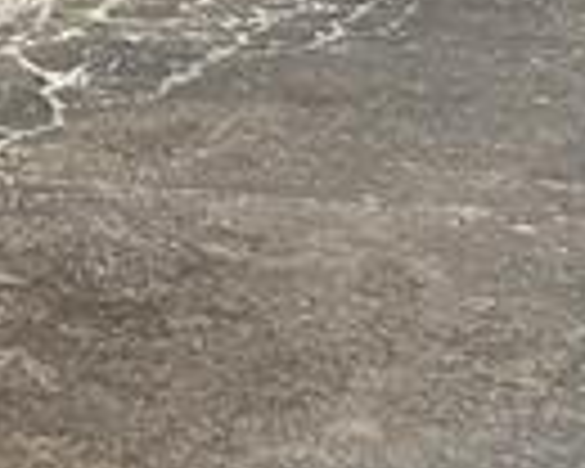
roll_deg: +0.7
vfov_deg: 7.2
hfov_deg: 8.1
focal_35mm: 185
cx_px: -1449
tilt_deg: +6.1
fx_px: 3203
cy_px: -1080
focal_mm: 6.76
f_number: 1.78
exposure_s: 1/2703
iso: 80
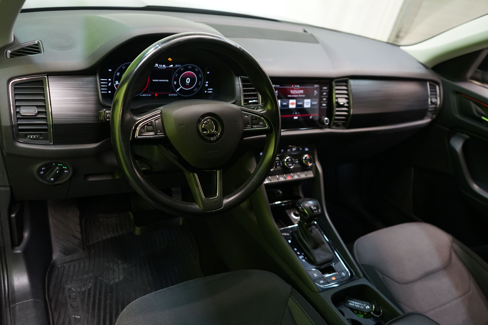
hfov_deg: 65.5
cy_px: 162
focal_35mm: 28
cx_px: 244
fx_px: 380
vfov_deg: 46.4
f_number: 3.5
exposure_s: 1/30
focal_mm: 28
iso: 800
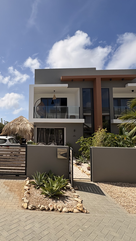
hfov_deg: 50.7
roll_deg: -0.3
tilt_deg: +6.1
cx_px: 30
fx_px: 135
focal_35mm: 21
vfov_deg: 83.8
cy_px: 119
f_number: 2.2
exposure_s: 1/2770
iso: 50
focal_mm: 2.22
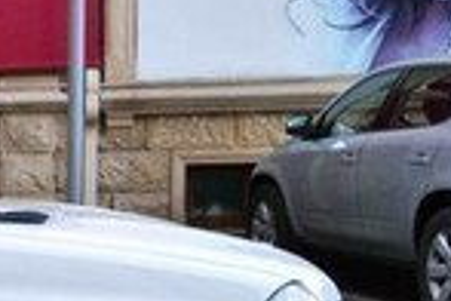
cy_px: 292
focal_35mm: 121
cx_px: -540
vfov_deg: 11.2
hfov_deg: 13.6
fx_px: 1516
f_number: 6.3
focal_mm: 18
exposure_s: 1/160
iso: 800
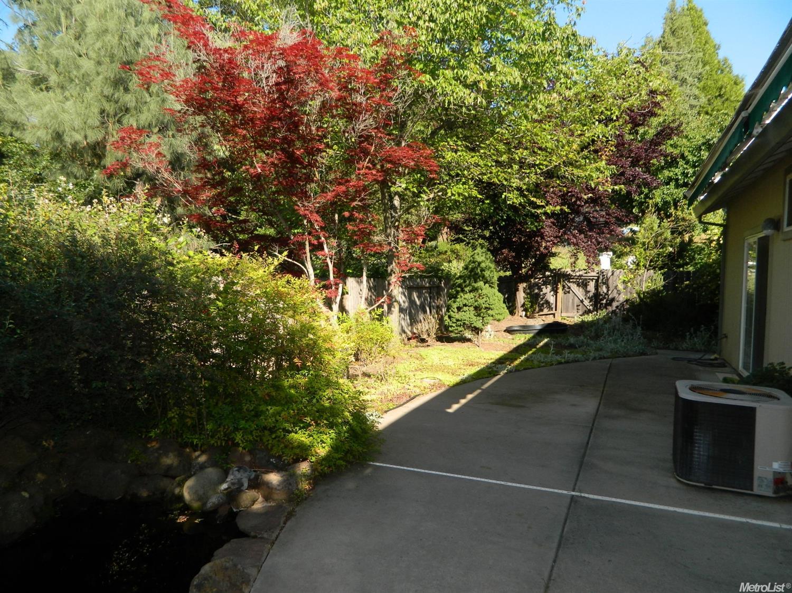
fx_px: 572
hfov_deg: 69.4
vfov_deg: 54.9
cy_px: 296
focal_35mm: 25
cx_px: 396
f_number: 3.1
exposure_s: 1/500
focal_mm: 4.5
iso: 110
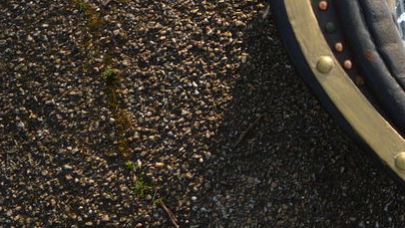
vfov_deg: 14.0
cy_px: -117
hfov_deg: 23.8
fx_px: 870
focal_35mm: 81
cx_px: 489
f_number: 3.5
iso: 100
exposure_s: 1/100
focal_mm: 5.2
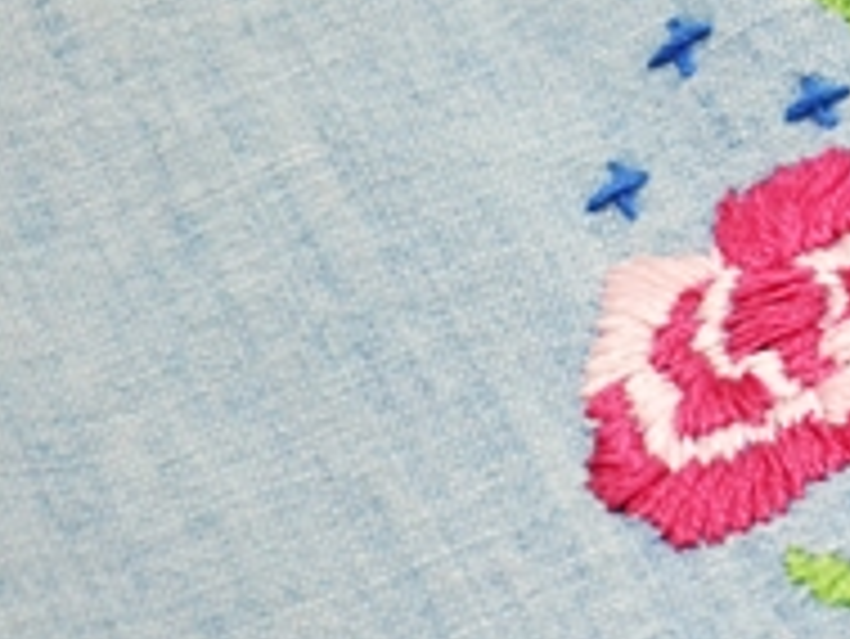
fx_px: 6180
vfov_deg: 5.9
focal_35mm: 252
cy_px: 410
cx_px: 1201
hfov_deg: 7.7
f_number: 5.6
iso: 3200
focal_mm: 55
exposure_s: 1/13
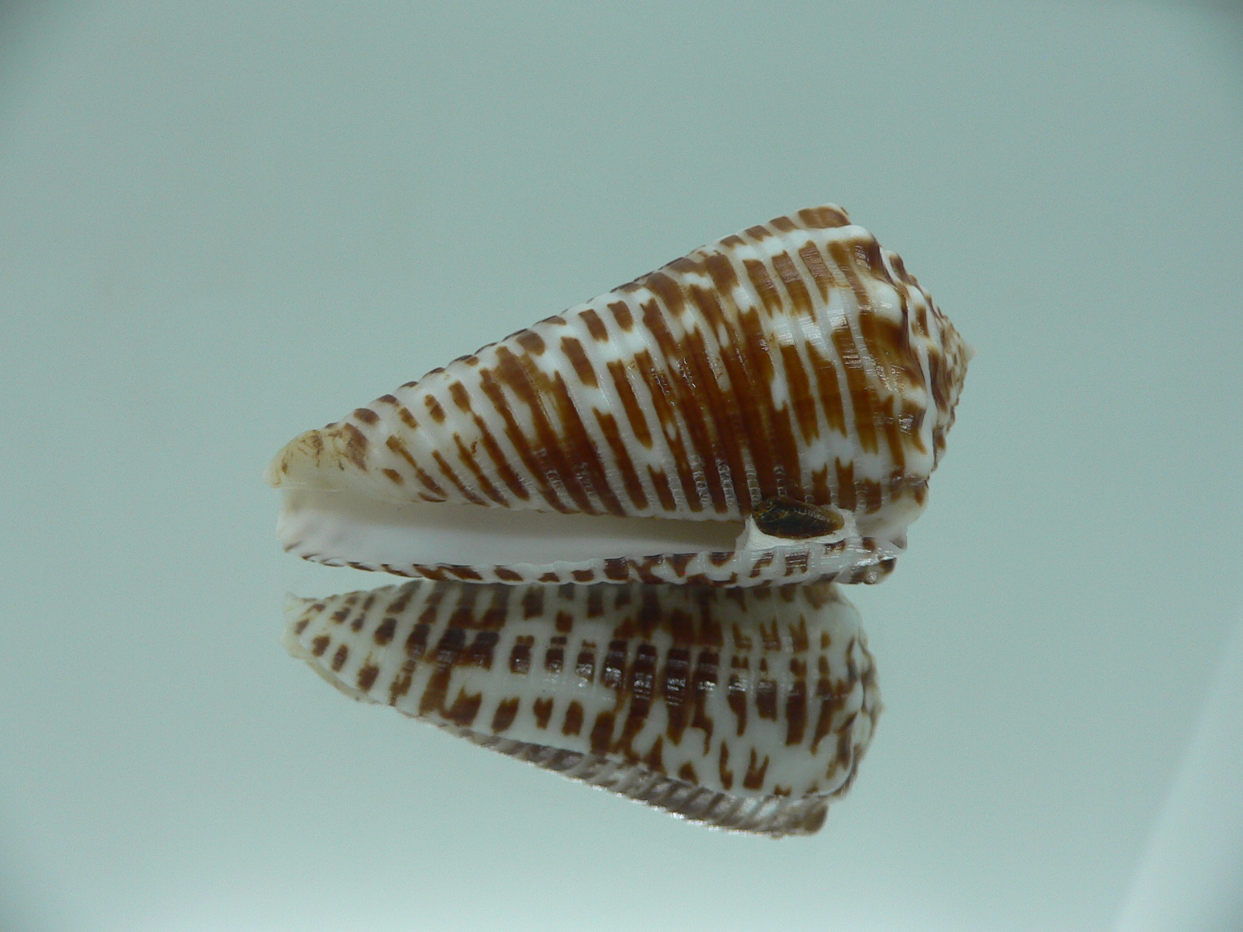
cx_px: 613
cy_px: 479
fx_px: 1293
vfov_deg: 39.7
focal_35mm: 36
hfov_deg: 51.4
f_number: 2.8
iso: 80
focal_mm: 4.6
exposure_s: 1/60
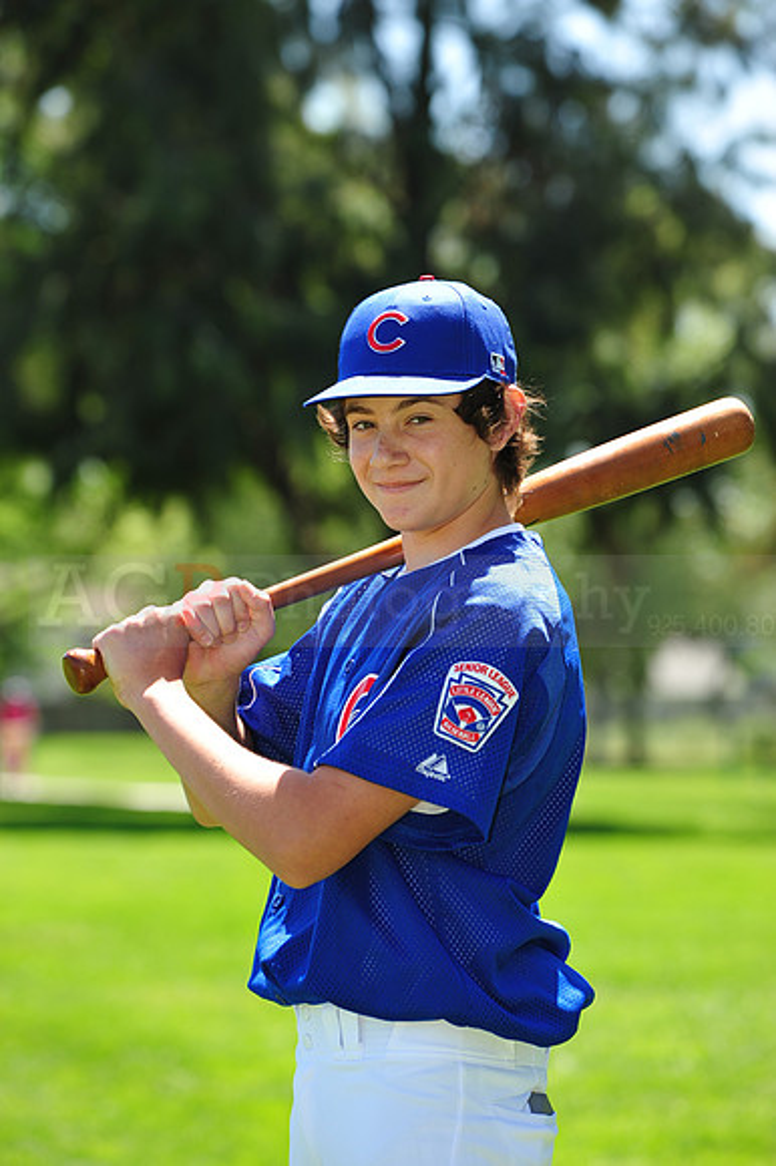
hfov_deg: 9.5
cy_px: 583
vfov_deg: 14.2
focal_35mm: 145
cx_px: 388
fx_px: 4694
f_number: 5.6
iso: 200
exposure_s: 1/400
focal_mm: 145
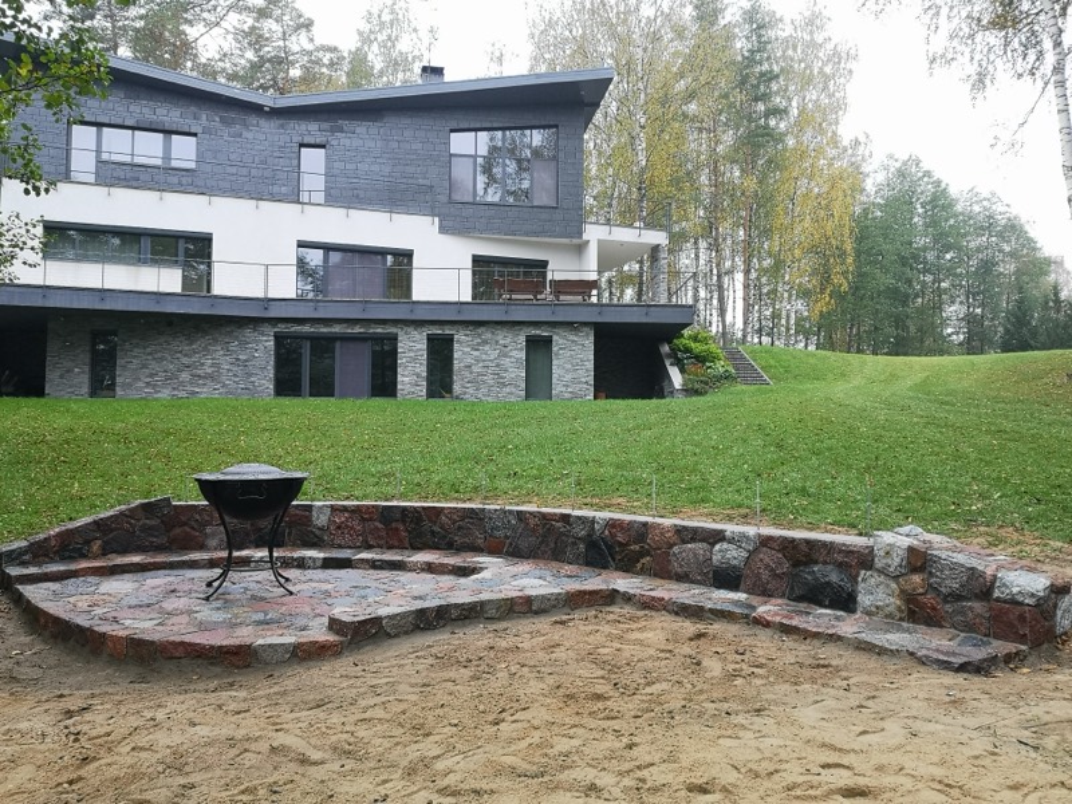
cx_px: 536
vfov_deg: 48.2
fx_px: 898
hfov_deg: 61.7
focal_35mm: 29
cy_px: 402
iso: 64
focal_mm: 5.58
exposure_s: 1/100
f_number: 1.8
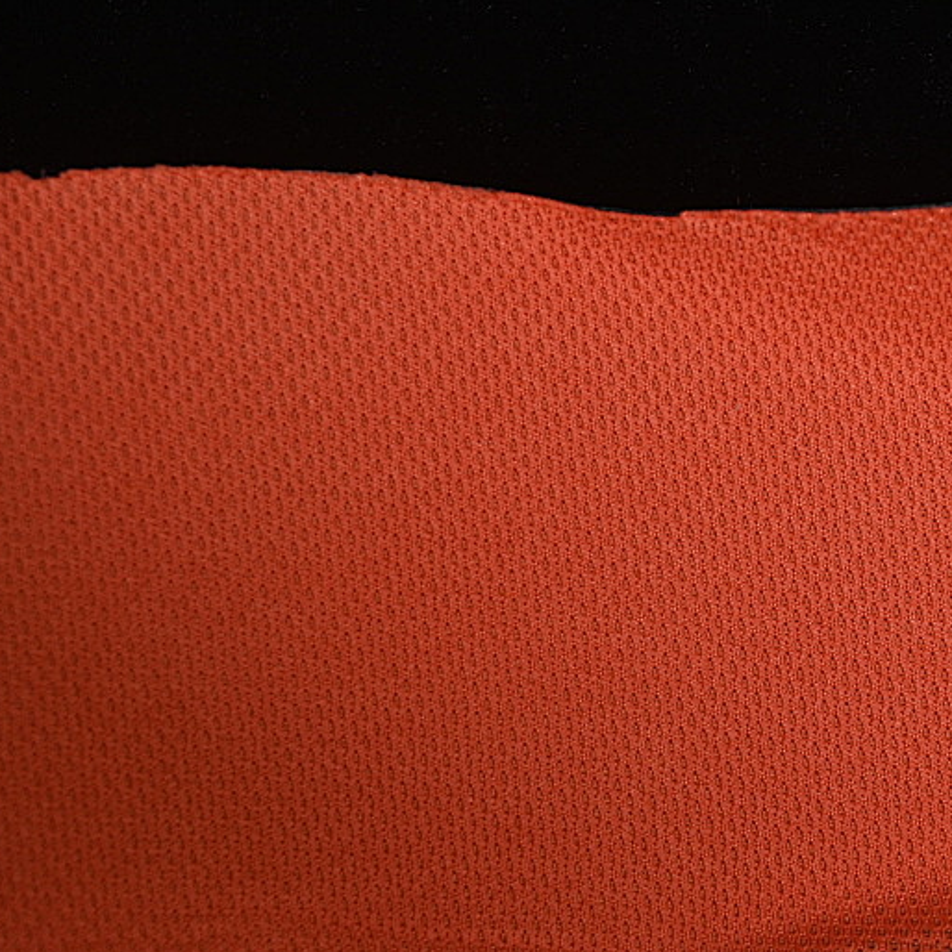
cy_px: 622
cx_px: 854
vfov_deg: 13.0
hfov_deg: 12.9
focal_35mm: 134
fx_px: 4169
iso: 160
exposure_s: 1/80
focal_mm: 50
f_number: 7.1
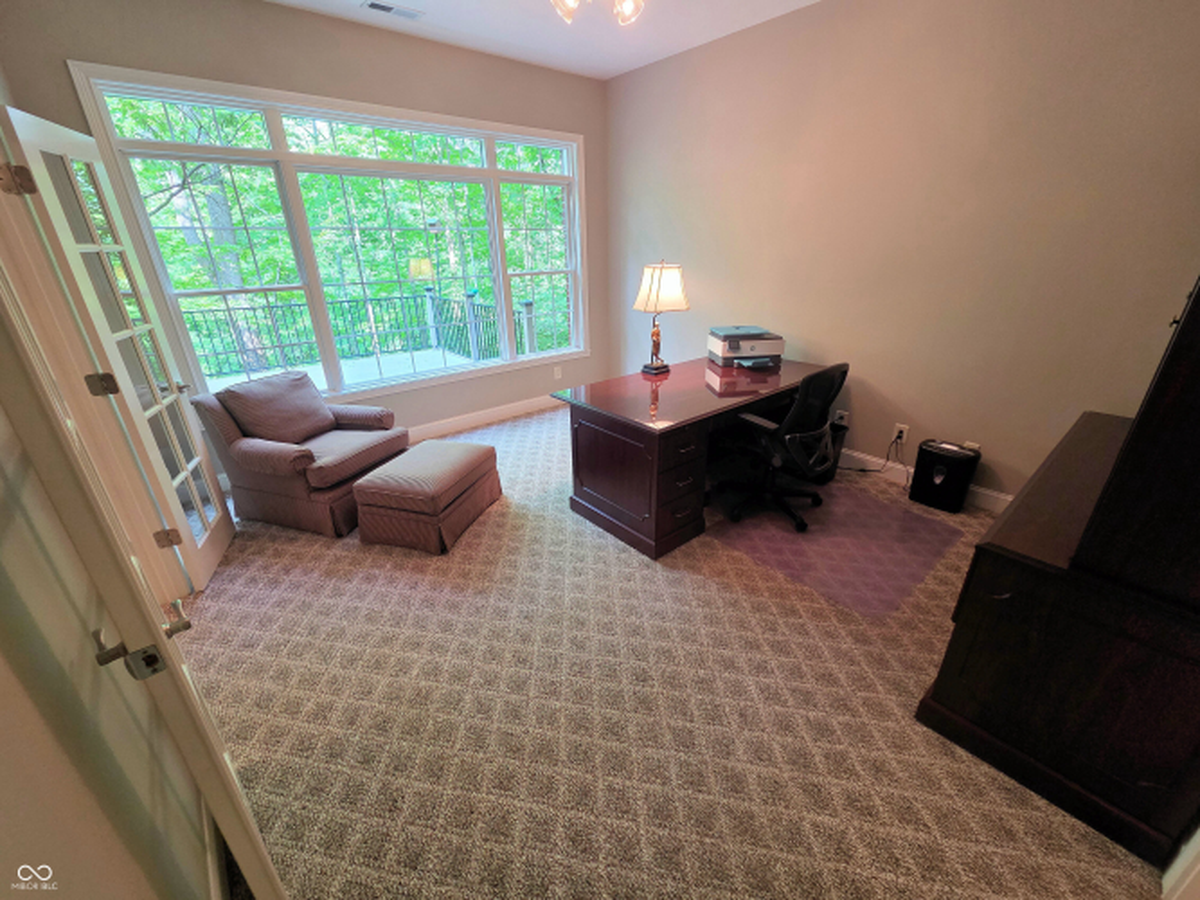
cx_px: 600
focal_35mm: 13
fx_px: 451
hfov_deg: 106.2
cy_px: 450
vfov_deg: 89.9
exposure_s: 1/60
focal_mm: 2.2
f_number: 2.2
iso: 160
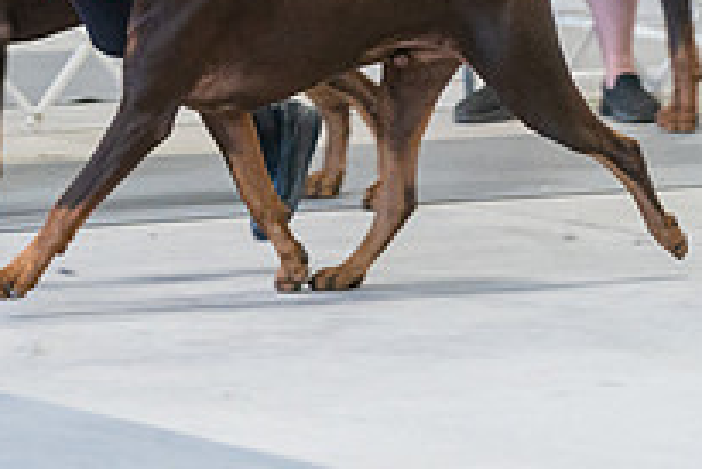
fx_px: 8332
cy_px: -101
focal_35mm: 427
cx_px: 181
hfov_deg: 4.8
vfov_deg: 3.2
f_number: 2.8
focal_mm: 151
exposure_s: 1/320
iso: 3200
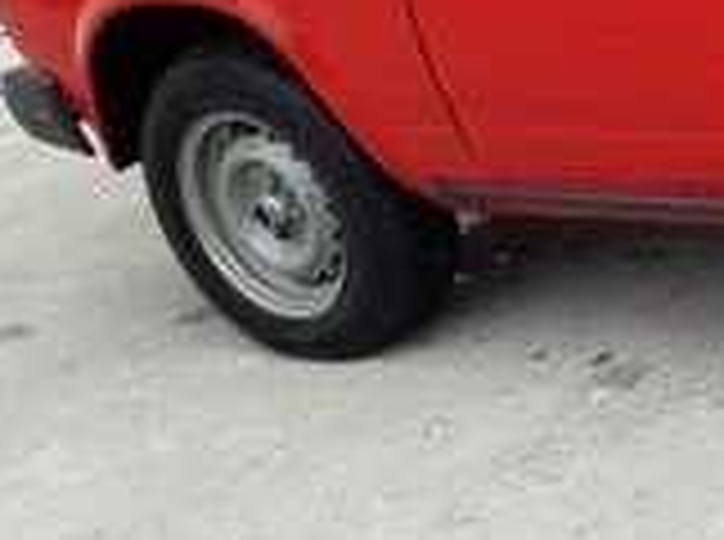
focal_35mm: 111
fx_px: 2316
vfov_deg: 13.2
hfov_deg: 14.9
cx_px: 1399
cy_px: 88
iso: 40
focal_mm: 3.6
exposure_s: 1/202
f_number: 1.9
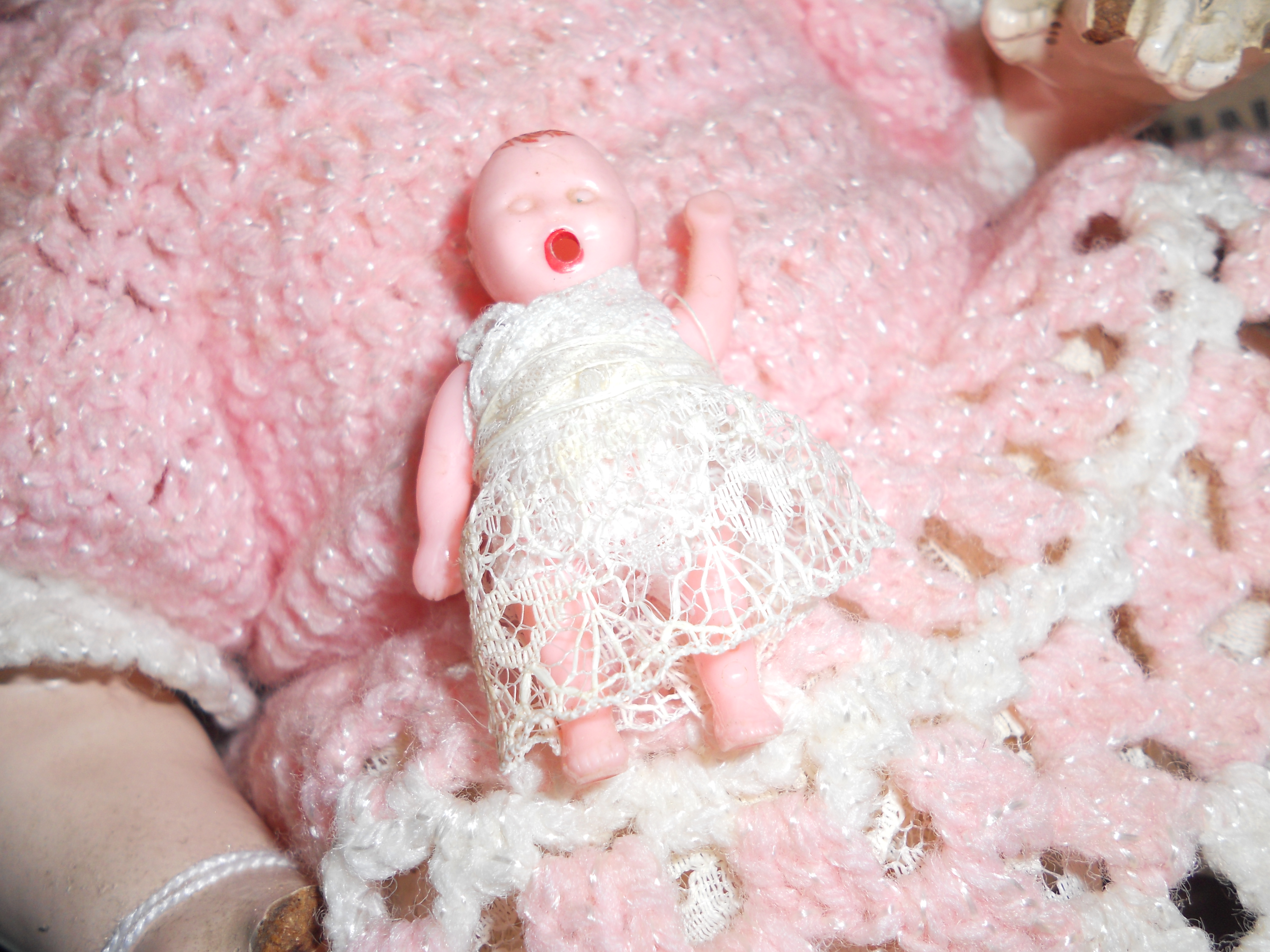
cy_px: 476
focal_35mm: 32
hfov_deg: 56.8
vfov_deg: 44.2
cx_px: 635
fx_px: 1174
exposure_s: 1/25
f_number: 8.8
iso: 80
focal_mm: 5.8
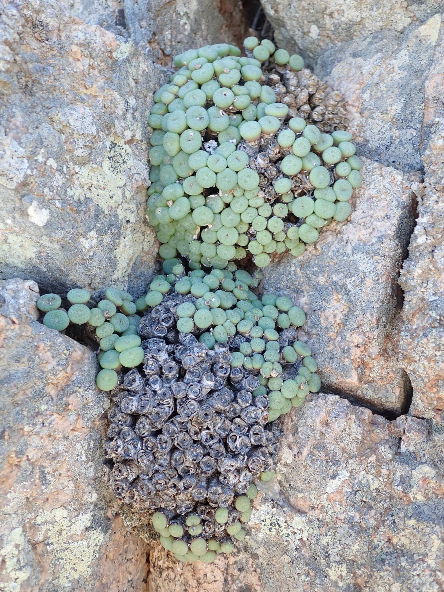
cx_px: 222
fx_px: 513
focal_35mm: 30
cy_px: 296
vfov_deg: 60.0
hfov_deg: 46.8
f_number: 2.3
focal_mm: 5.5
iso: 100
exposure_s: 1/100
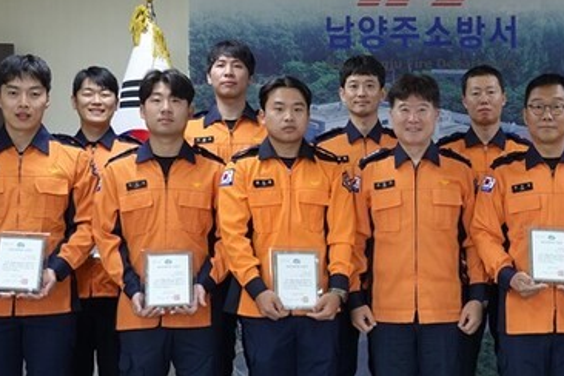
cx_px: 416
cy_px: 220
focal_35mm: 59
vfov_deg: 23.0
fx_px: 924
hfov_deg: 33.3
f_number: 3.2
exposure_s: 1/40
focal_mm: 13.31
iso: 320
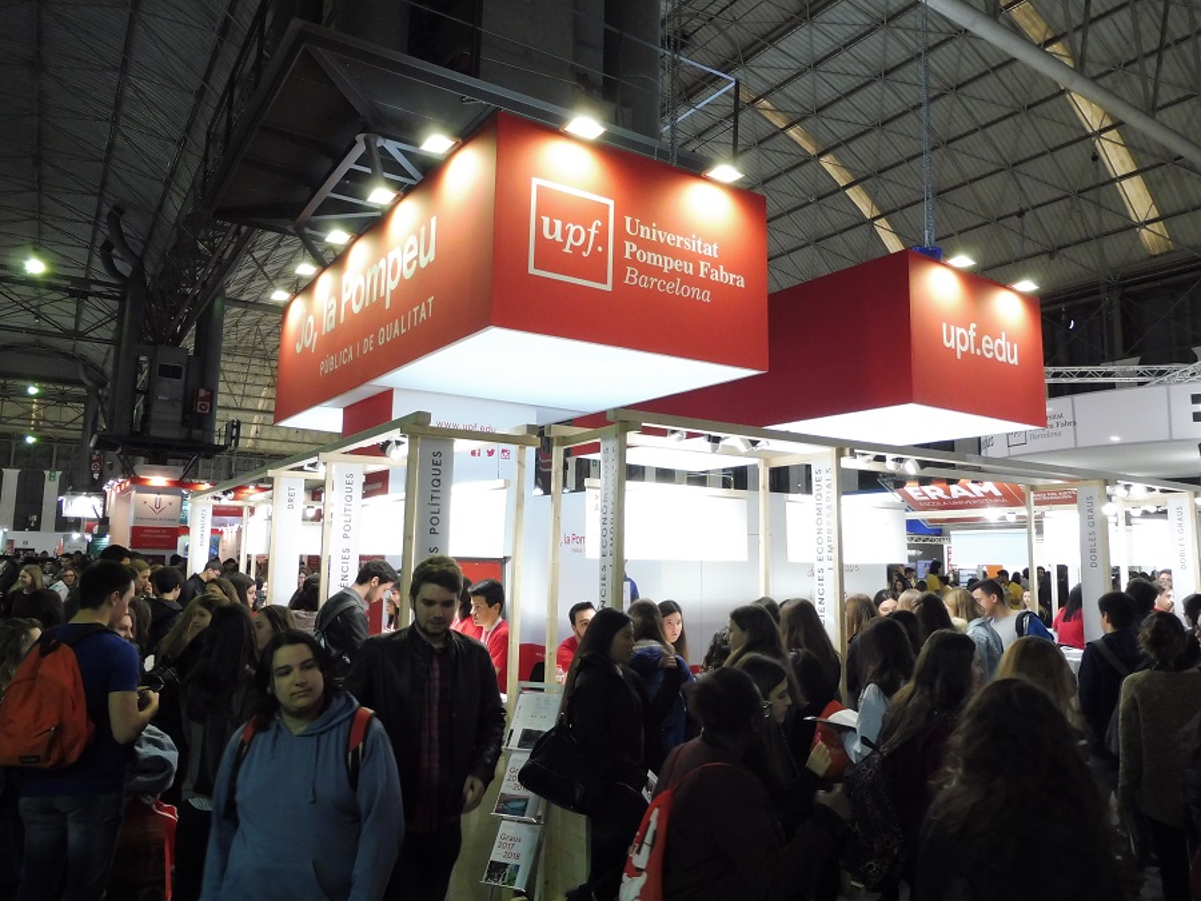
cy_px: 450
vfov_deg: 56.8
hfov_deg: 71.6
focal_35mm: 24
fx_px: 833
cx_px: 600
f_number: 3.3
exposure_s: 1/60
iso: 320
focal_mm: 4.3
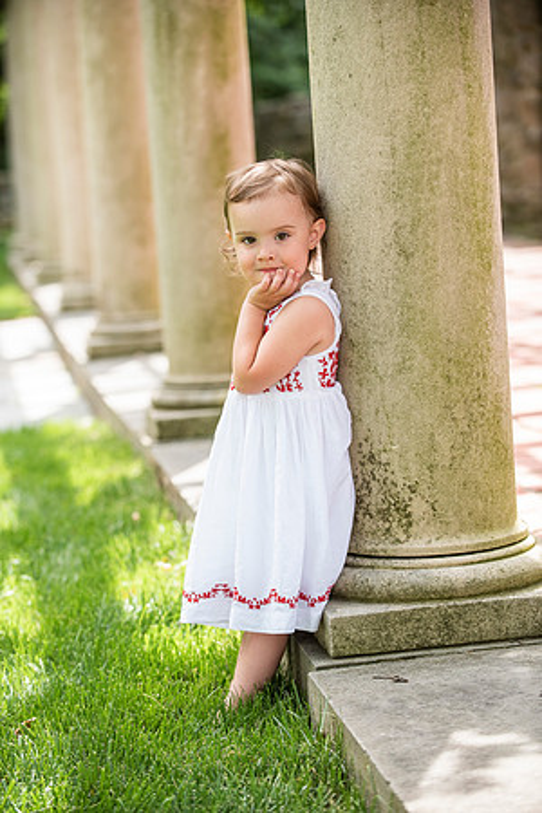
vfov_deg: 20.8
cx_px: 271
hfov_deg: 14.0
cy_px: 406
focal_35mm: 98
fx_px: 2213
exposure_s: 1/1000
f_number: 3.5
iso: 640
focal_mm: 98
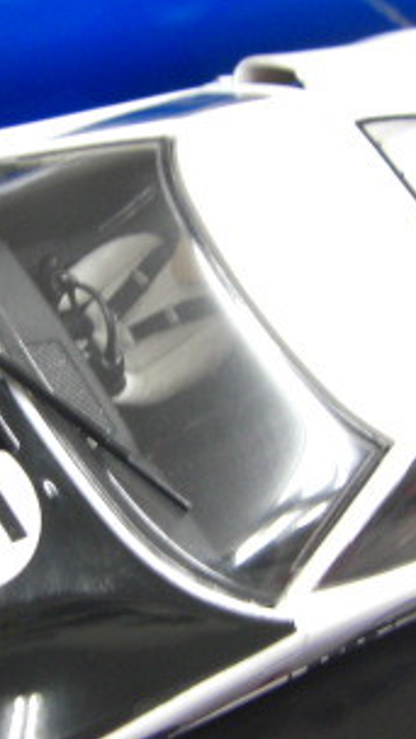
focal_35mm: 101
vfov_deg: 21.1
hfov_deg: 12.0
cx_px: 92
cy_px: 440
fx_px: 1981
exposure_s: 1/13
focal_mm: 7.4
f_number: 3.5
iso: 200
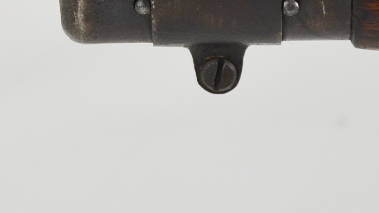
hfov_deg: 6.6
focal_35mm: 325
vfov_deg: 3.7
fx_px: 3265
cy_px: -110
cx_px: 58
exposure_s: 1/250
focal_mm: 66
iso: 500
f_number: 5.3
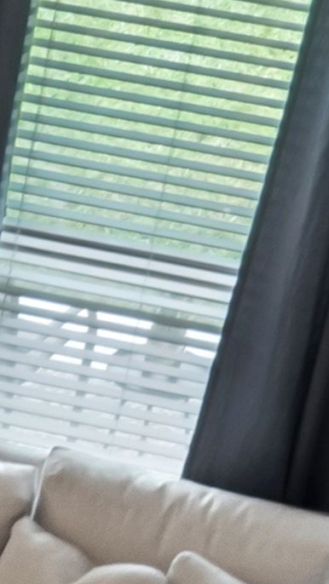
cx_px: -389
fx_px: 2372
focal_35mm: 153
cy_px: 847
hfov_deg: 7.5
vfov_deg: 13.3
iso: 320
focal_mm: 12
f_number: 8
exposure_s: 1/20
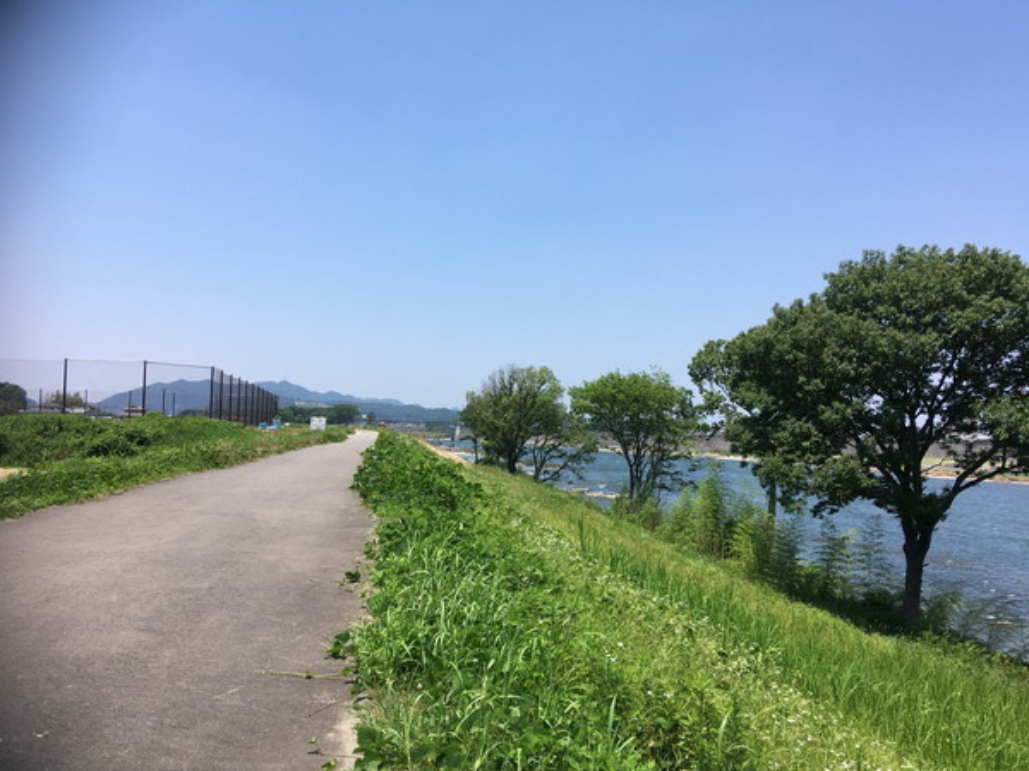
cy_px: 386
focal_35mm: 29
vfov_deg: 48.2
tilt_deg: +0.8
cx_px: 514
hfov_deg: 61.7
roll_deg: -1.3
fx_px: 862
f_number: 2.2
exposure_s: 1/1399
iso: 25
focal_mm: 4.15
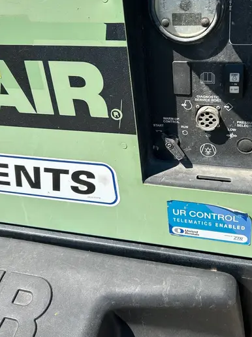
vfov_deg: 49.3
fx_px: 359
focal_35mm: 37
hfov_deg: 38.2
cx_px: 169
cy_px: 113
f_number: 1.5
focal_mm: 5.7
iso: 50
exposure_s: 1/3165
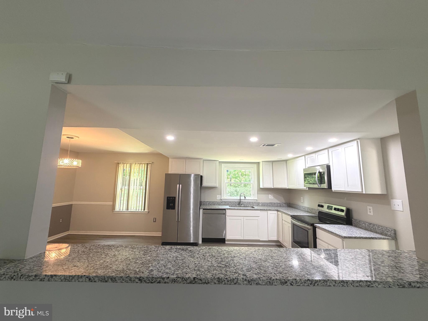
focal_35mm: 14
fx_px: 173
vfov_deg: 85.7
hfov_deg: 102.1
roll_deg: -1.0
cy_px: 160
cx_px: 214
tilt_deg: +7.7
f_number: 2.2
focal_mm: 2.22
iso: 200
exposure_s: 1/60
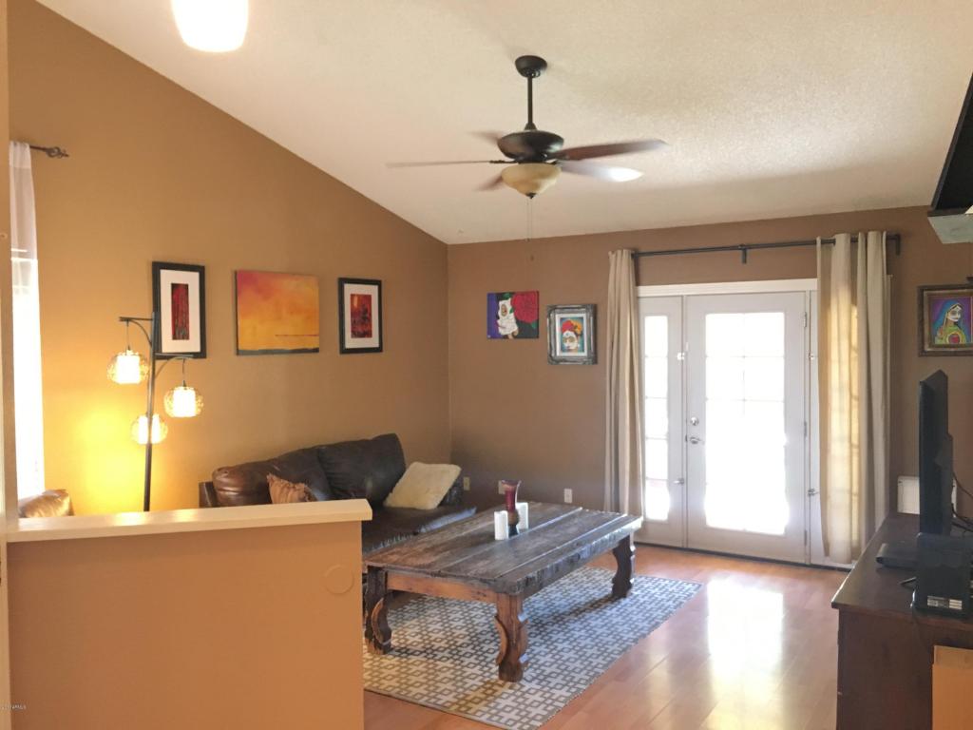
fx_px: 815
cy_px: 365
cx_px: 486
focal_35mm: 29
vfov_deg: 48.2
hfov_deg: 61.7
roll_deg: +1.4
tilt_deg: -0.8
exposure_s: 1/30
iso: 200
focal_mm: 4.15
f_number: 2.2
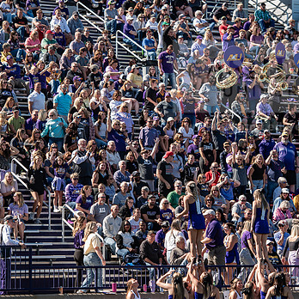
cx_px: 147
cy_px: 145
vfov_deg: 9.2
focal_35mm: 191
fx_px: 1867
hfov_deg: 9.2
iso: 100
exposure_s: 1/640
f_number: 3.5
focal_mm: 135
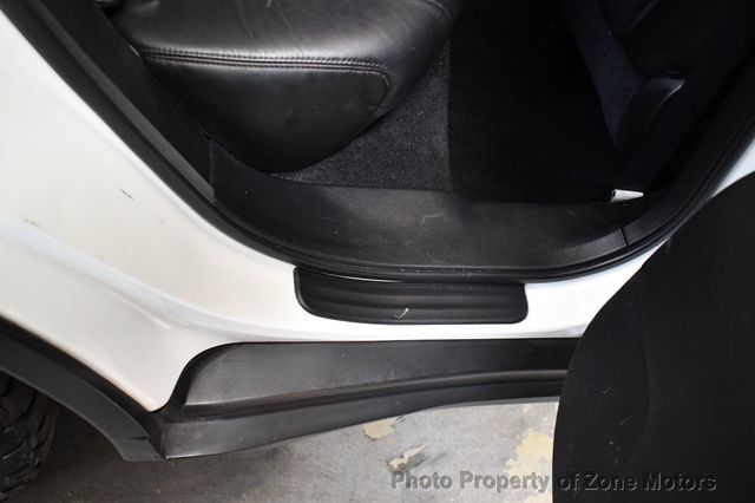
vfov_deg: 39.9
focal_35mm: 33
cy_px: 252
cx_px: 378
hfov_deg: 57.2
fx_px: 692
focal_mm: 22
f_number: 3.8
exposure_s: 1/60
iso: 4000
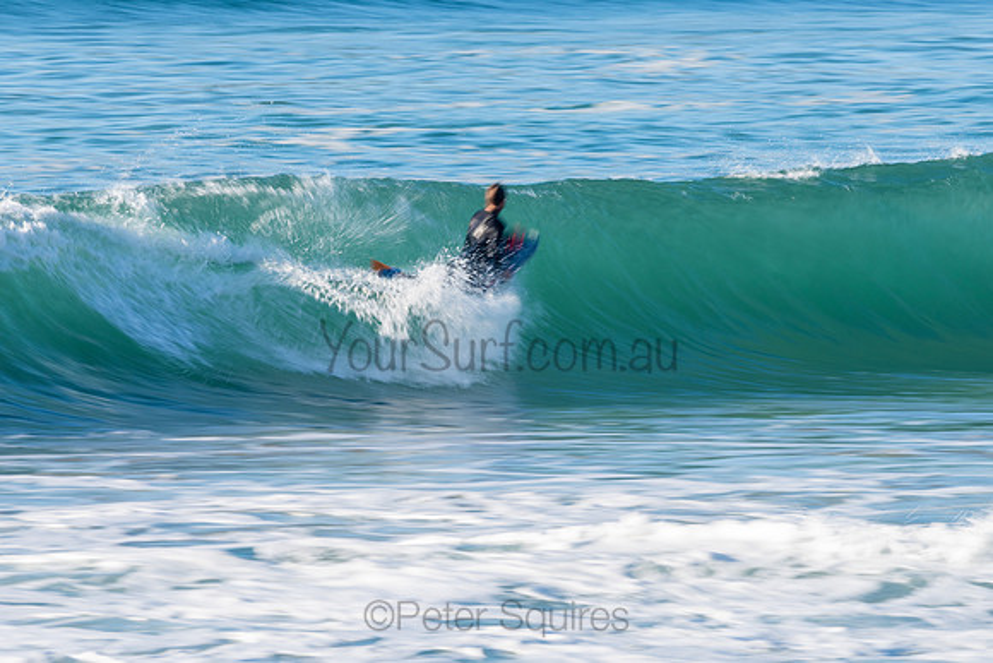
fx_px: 16895
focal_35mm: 612
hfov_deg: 3.4
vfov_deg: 2.2
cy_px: 332
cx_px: 496
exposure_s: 1/30
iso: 64
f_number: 18
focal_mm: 500
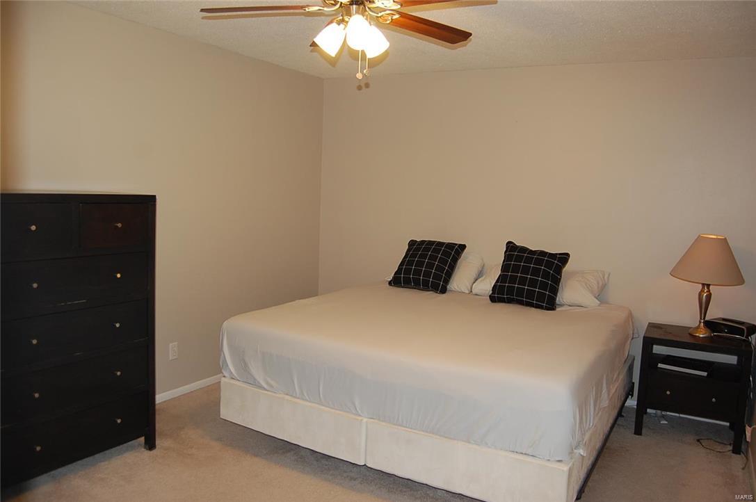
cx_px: 378
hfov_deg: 67.4
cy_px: 251
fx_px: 566
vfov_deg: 47.8
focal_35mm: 27
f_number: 3.5
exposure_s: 1/60
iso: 400
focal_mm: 18
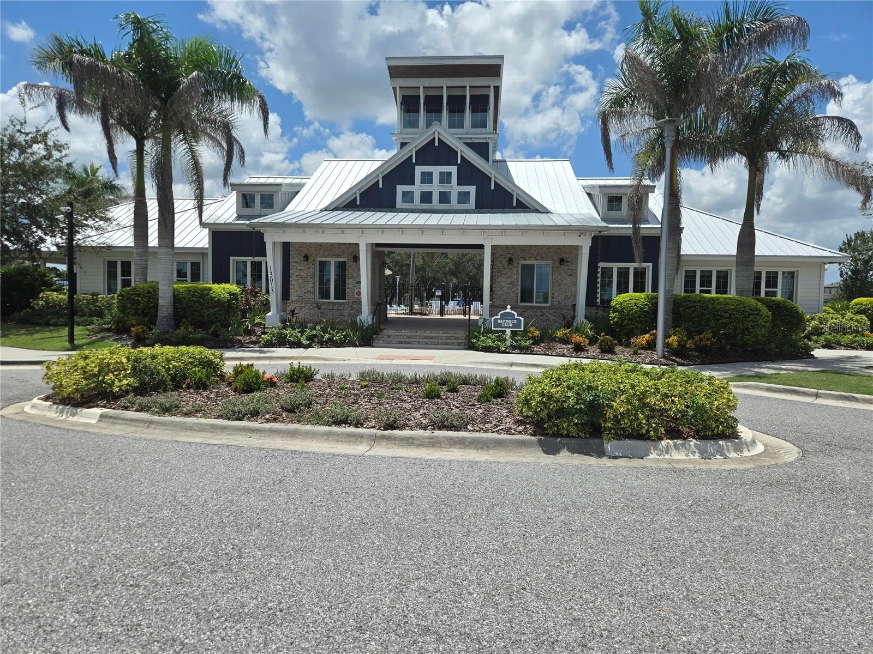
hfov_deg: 73.9
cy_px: 327
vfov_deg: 58.9
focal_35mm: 23
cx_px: 436
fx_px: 580
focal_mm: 5.4
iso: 25
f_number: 1.8
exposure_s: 1/3050
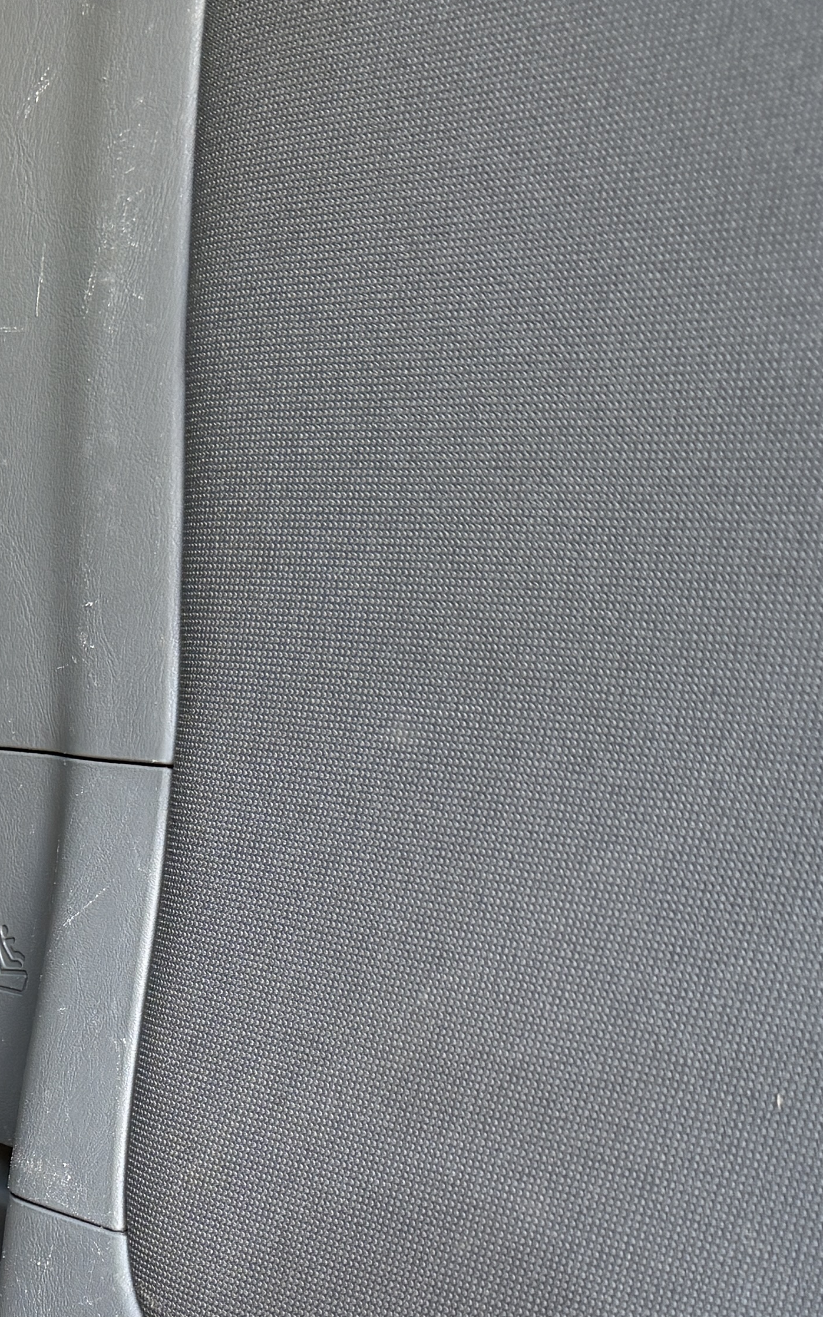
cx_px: -209
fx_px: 2333
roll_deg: -1.2
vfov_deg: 29.8
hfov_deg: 18.7
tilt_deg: -13.4
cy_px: 1258
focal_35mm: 65
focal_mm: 6.76
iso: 125
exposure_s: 1/167
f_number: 1.78
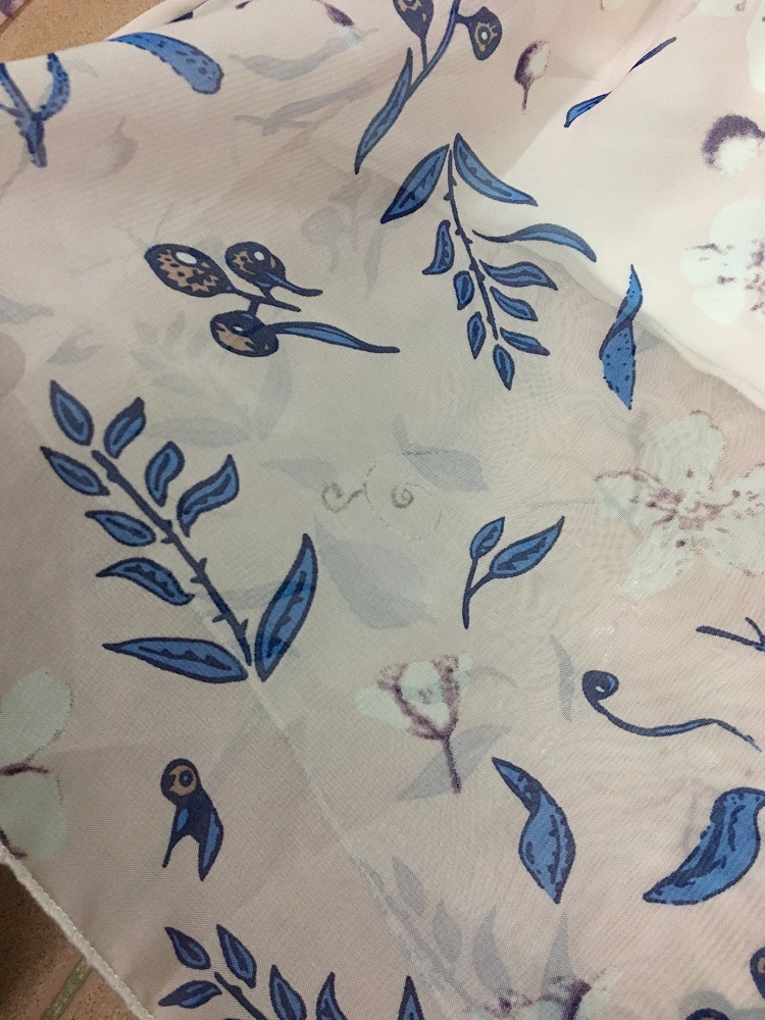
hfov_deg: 48.2
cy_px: 510
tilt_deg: -65.1
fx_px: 855
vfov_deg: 61.7
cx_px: 382
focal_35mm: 29
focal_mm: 4.15
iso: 160
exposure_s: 1/33
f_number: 2.2
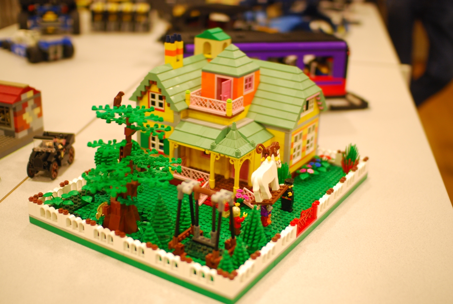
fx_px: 567
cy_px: 152
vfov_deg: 29.9
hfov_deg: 43.6
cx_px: 226
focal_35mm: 45
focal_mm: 30
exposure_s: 1/60
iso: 250
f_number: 1.4
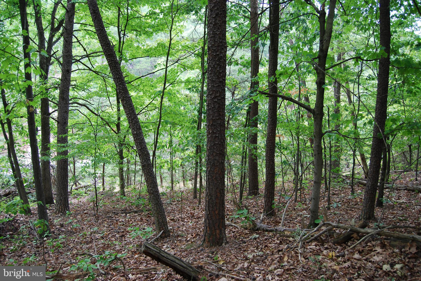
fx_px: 316
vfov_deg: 48.0
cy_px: 140
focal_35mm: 27
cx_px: 210
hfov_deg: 67.3
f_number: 4
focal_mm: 18
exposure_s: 1/60
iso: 200
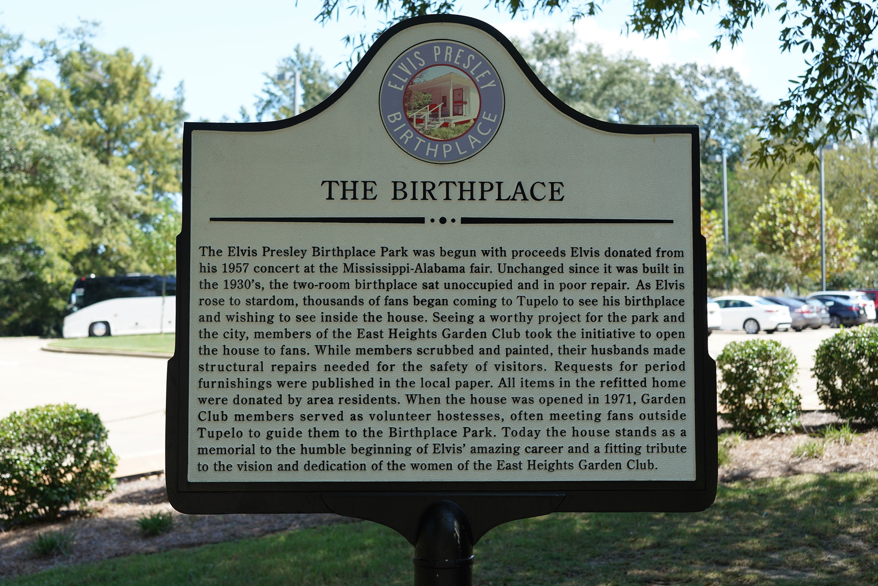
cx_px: 439
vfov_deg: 34.2
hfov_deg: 49.5
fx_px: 951
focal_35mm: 39
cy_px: 293
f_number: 5
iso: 160
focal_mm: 39
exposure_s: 1/100
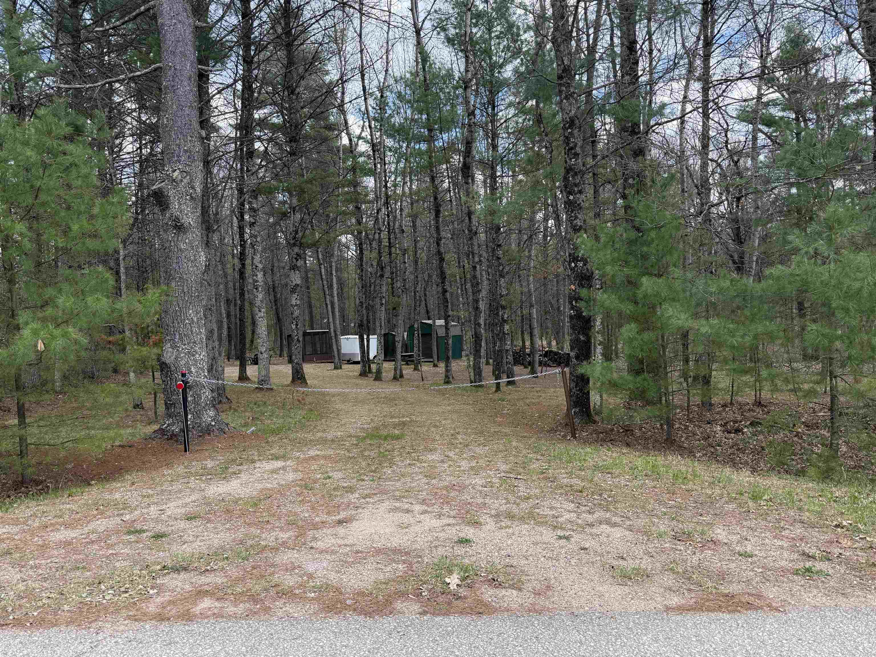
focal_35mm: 24
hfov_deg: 71.6
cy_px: 328
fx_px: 607
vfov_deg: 56.8
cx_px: 438
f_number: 1.78
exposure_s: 1/788
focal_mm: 6.76
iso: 100
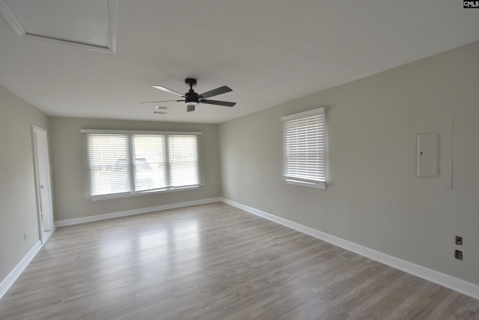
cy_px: 160
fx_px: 200
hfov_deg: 100.3
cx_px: 240
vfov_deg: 77.4
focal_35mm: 15
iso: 400
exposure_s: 1/250
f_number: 3.5
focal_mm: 10
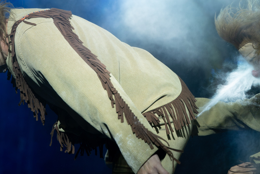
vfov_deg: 10.1
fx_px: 975
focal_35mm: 135
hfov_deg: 15.1
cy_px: 23
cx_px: 47
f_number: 2.8
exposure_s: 1/1600
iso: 2000
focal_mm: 70
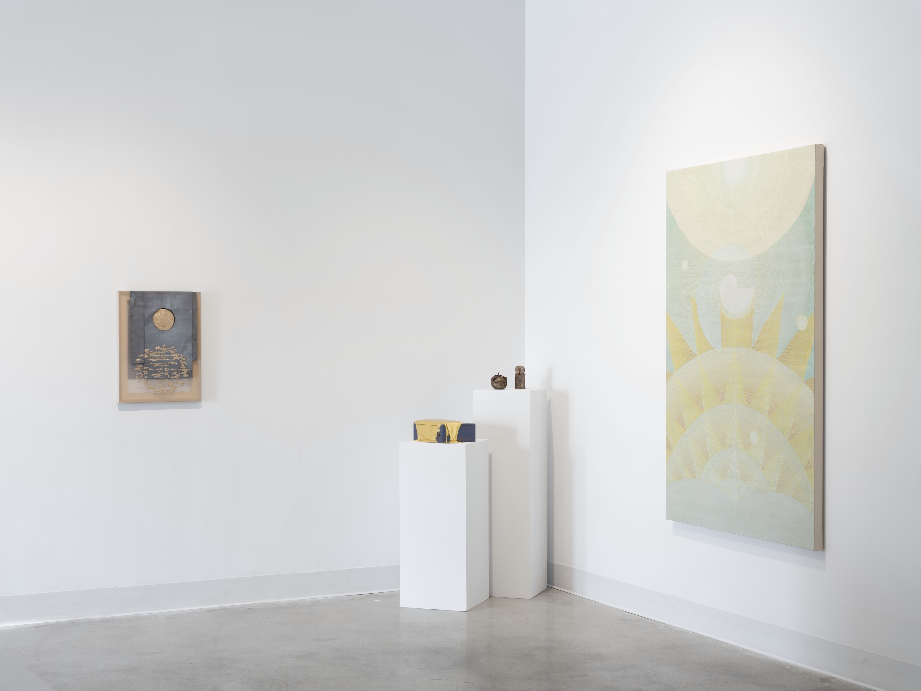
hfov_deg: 38.2
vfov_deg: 29.1
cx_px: 460
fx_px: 1330
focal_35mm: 50
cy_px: 346
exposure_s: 1
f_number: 11
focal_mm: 62.9
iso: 100
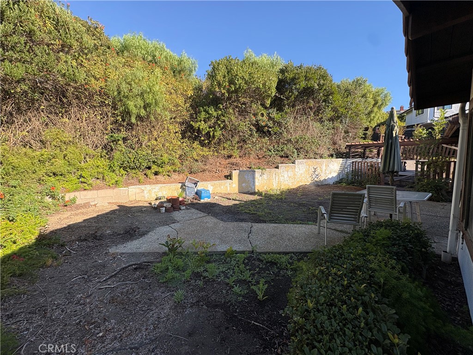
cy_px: 178
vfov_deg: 85.7
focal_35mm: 14
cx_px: 236
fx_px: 191
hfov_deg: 102.1
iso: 40
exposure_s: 1/713
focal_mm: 2.22
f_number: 2.2
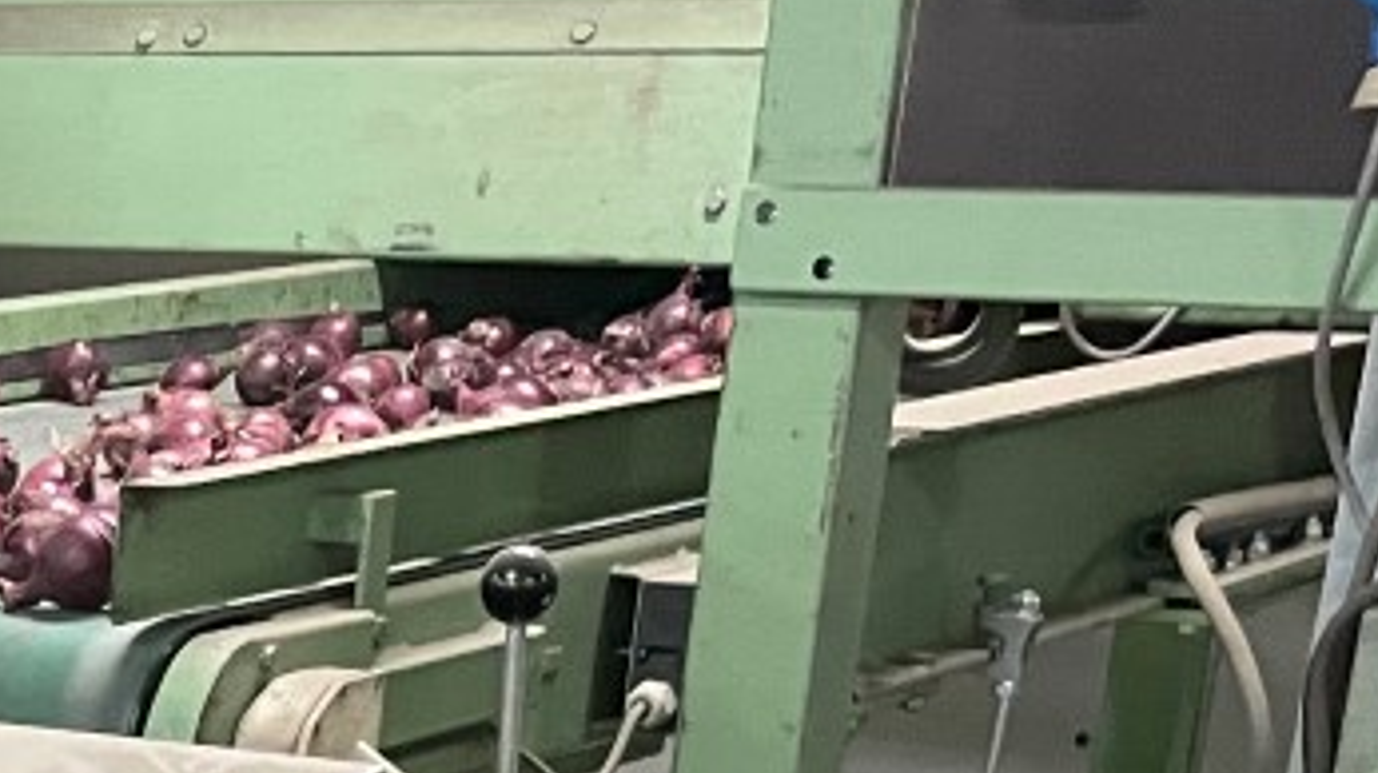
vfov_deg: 9.1
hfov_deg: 16.0
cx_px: -924
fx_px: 4308
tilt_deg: -23.8
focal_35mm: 118
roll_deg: +1.5
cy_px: 1905
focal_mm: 4.2
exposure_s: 1/50
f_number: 1.6
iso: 400
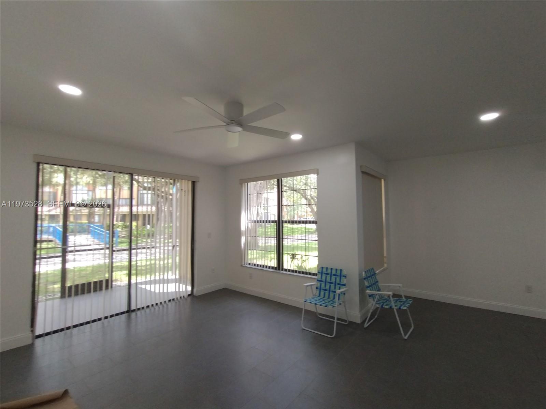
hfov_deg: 94.5
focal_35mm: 16
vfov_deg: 78.1
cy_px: 204
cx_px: 273
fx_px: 252
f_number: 2.2
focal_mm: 1.66
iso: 105
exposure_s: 1/40
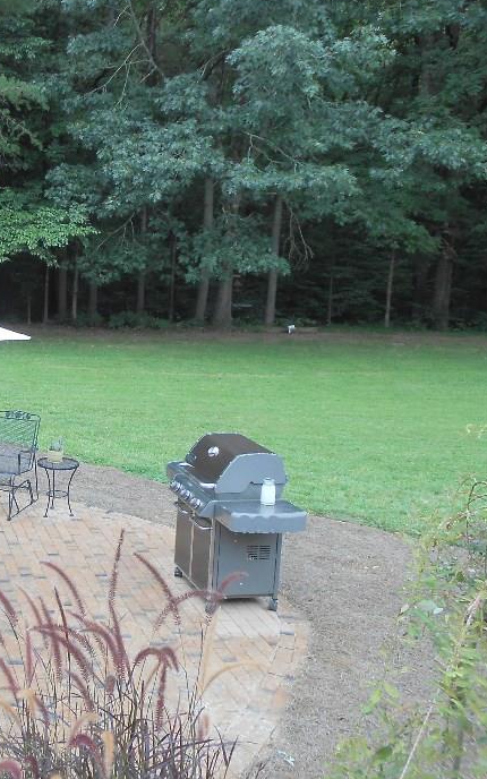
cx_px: -68
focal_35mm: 41
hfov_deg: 28.1
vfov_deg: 48.2
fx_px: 871
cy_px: 382
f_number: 3.5
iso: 80
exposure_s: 1/80
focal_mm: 4.6
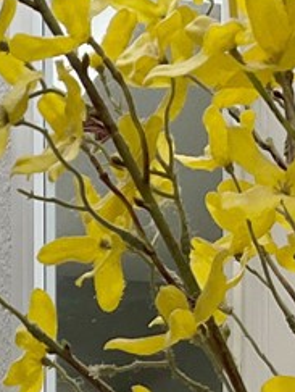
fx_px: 1383
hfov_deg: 11.7
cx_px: -139
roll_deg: -0.4
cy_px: 753
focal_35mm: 122
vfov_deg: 13.9
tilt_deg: -1.0
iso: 64
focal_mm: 3
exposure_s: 1/120
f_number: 1.8
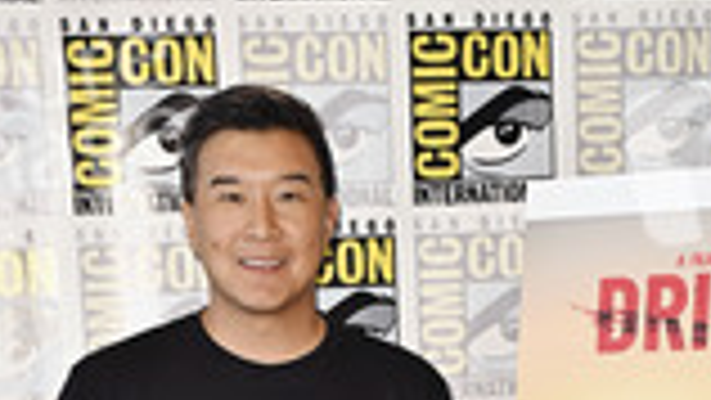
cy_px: 813
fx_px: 1848
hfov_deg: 21.7
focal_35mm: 98
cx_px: 446
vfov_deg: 11.2
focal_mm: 37
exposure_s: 1/250
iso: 1250
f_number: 4.5
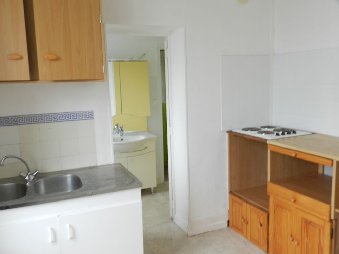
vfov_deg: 44.2
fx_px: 313
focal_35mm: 32
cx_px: 170
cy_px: 127
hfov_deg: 56.8
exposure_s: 1/30
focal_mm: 5.6
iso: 250
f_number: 3.7
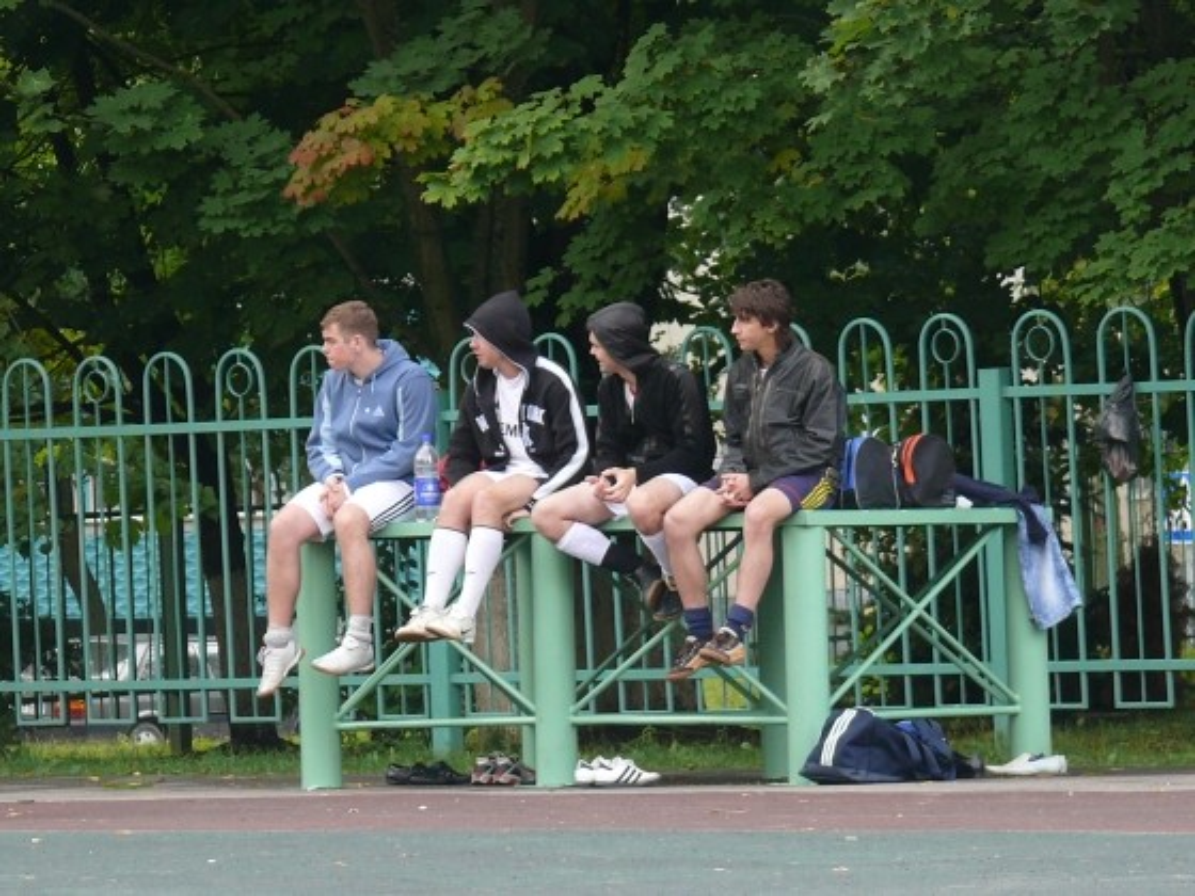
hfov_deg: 7.0
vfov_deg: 5.2
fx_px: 9839
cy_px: 448
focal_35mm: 285
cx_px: 598
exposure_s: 1/100
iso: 100
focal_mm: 33.8
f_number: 3.6
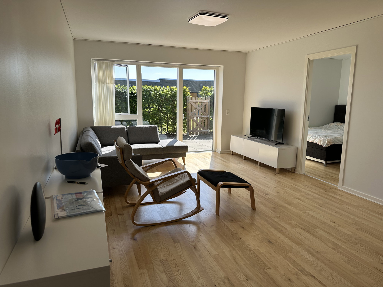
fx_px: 266
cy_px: 144
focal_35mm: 24
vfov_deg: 56.8
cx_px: 192
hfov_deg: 71.6
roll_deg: -0.4
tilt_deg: -8.6
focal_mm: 6.86
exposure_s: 1/1083
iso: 80
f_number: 1.78
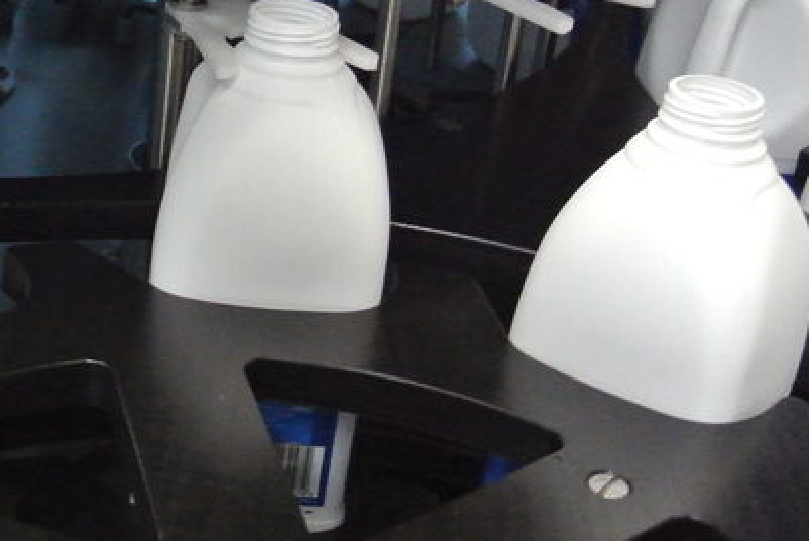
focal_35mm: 74
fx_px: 1664
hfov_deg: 25.9
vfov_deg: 18.4
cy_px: 306
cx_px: 0
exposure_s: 1/60
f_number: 3.5
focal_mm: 11
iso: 2800
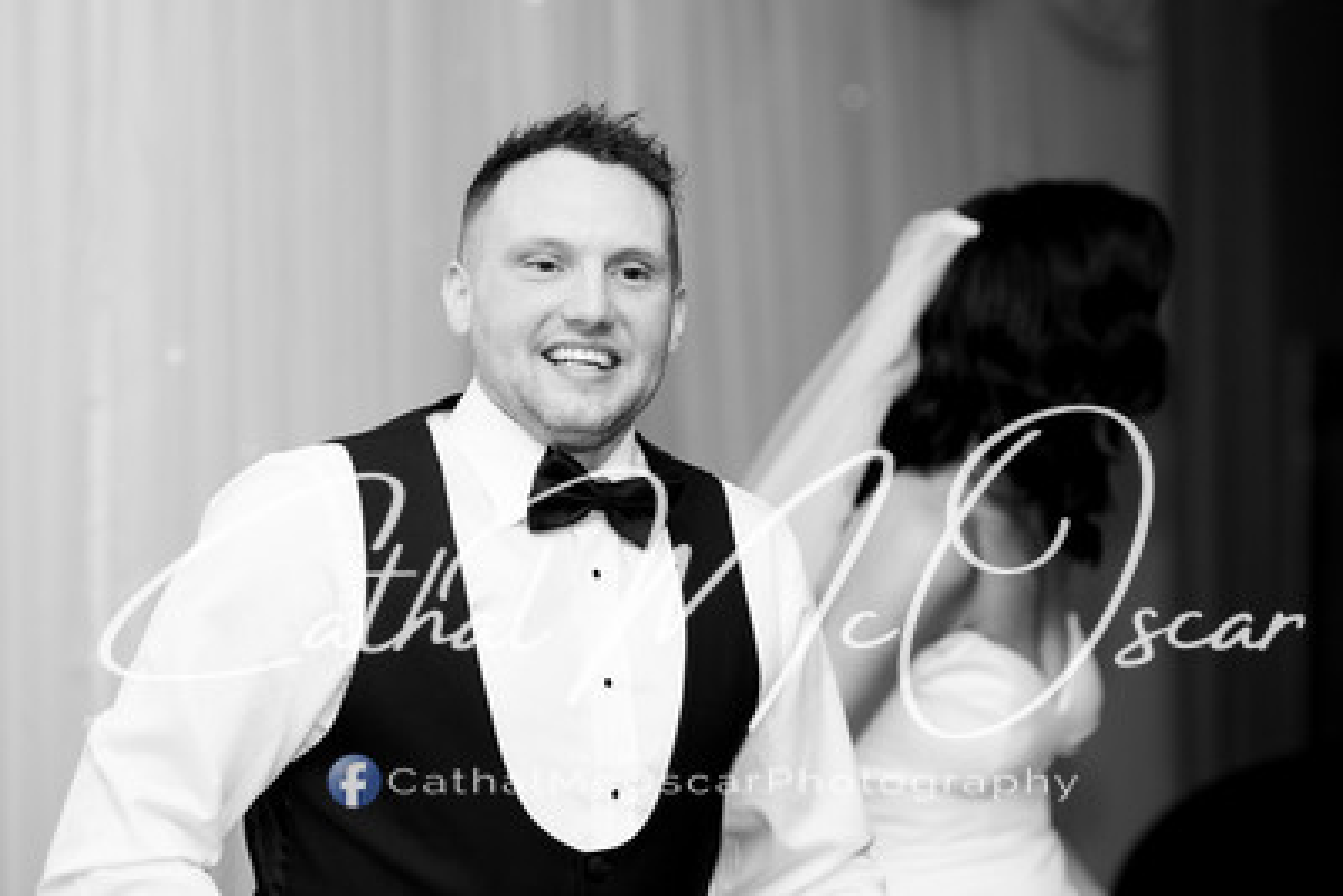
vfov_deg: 15.0
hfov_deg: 22.3
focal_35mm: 91
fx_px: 3401
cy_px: 386
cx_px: 695
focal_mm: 80
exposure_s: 1/200
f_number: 2.8
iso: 400
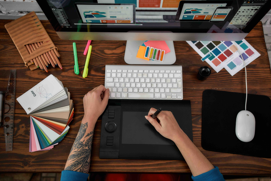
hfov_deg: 54.4
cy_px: 90
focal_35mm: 35
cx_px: 136
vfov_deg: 37.9
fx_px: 264
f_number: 2.5
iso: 320
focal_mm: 35
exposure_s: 1/250
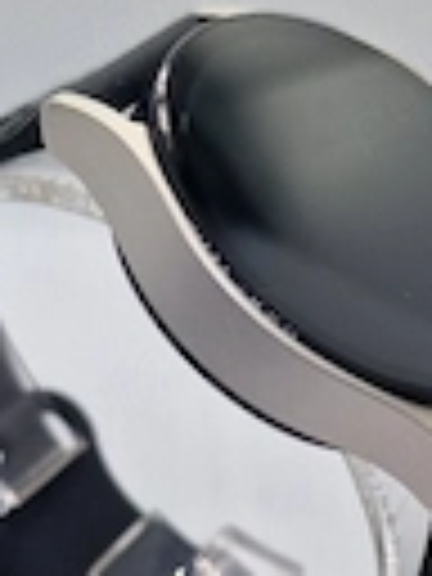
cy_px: 446
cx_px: 230
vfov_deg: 26.6
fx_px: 1198
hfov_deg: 20.4
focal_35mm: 72
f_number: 1.8
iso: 50
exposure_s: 1/182
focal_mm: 6.4
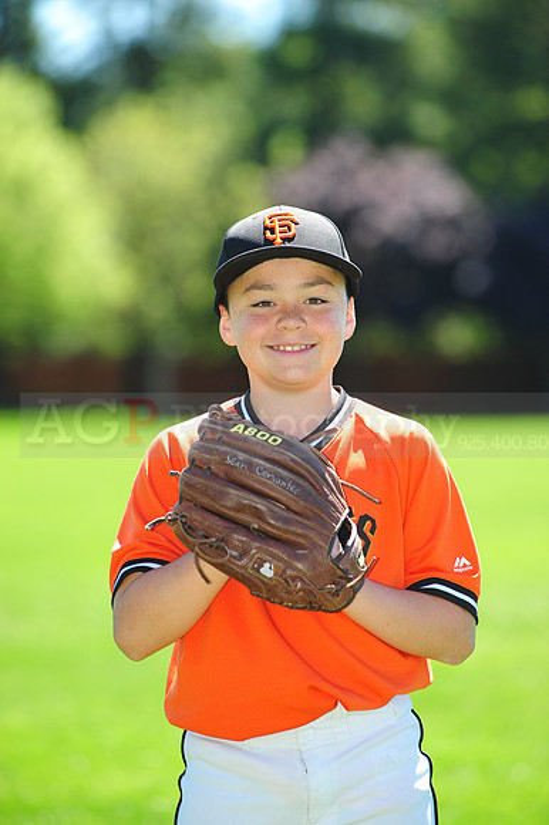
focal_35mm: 200
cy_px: 412
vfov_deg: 10.3
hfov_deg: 6.9
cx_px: 274
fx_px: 4580
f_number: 5
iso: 320
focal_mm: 200
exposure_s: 1/500
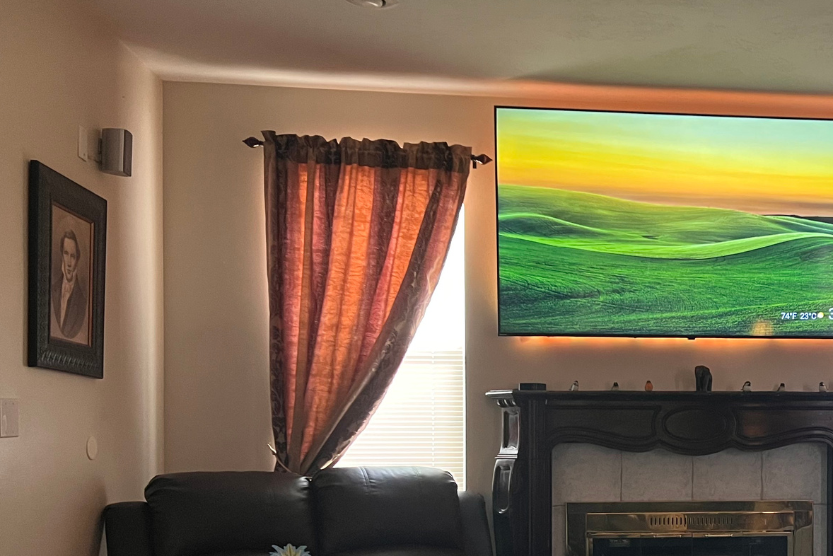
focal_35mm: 47
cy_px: 432
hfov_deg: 39.7
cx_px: 703
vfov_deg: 28.2
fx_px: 1088
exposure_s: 1/60
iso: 500
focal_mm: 5.7
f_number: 1.5
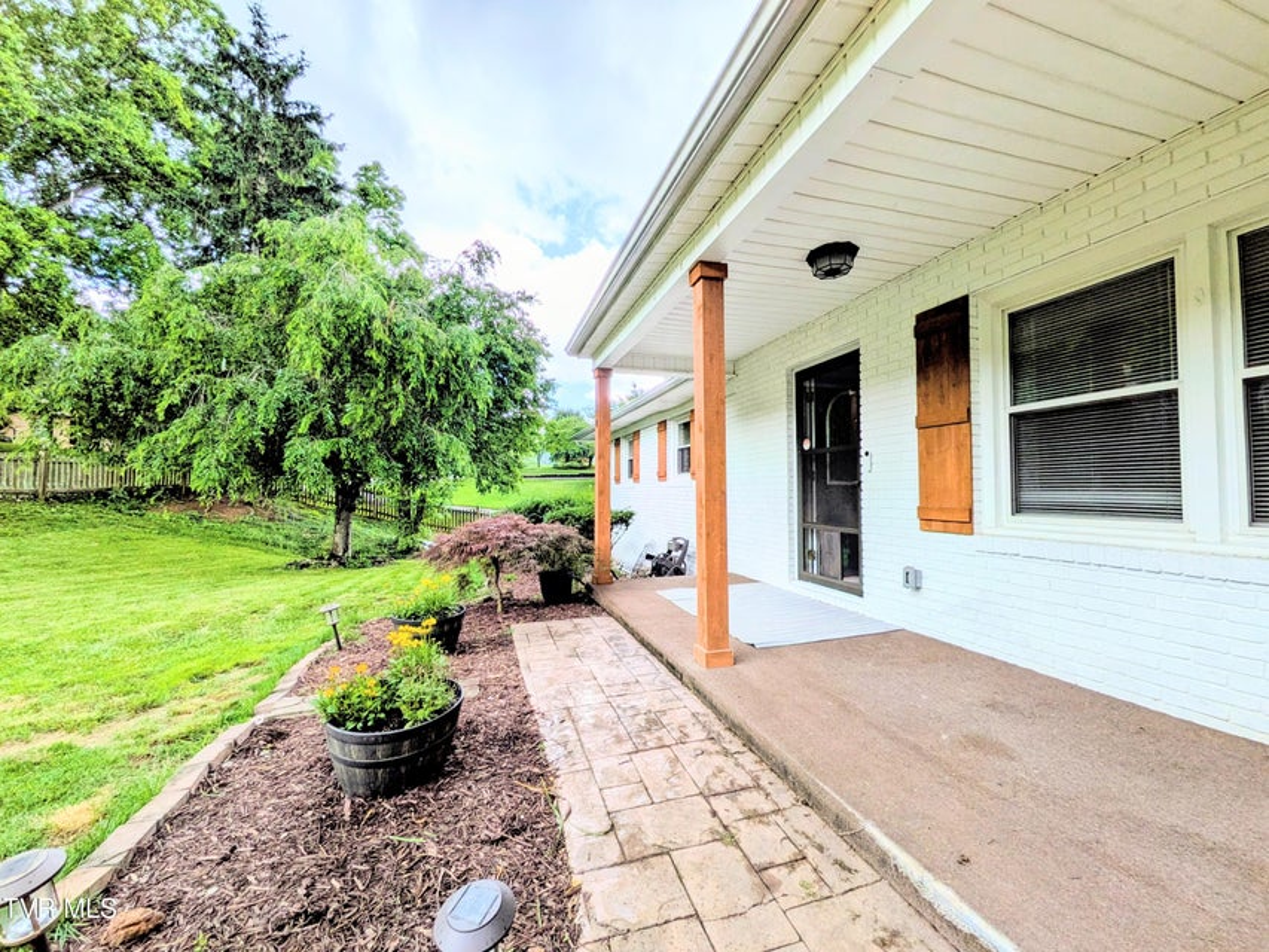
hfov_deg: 102.1
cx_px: 634
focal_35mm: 14
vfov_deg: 85.7
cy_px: 476
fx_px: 513
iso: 46
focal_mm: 1.85
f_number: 2.2
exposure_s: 1/1106
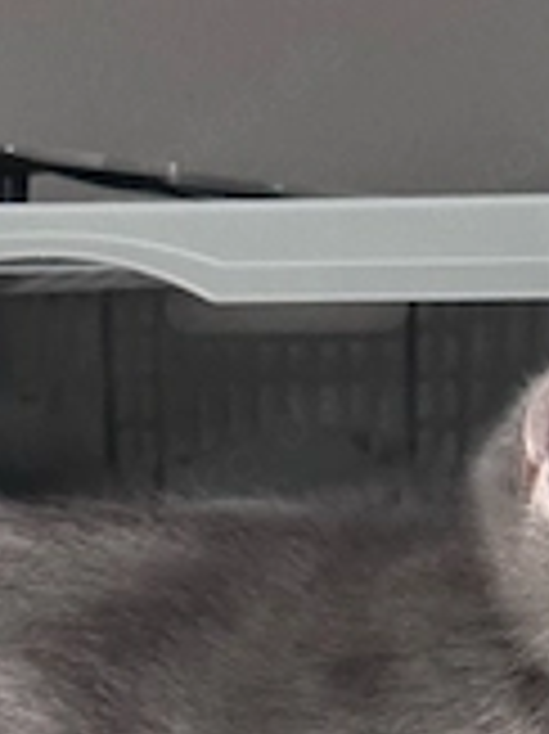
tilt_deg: -12.5
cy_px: 883
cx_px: 310
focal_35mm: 118
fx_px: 2499
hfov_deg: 12.5
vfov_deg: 16.0
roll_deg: +0.3
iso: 250
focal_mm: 6.86
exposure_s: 1/60
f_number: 1.78
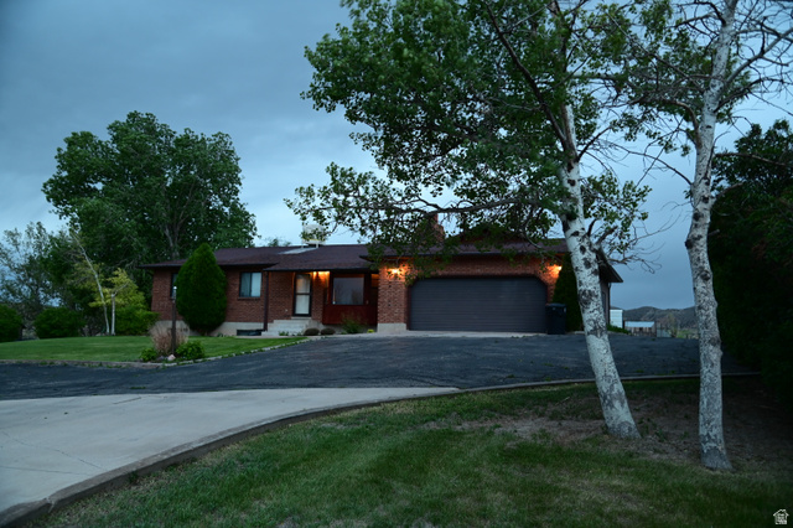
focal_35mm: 32
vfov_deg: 41.1
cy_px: 264
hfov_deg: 58.7
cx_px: 396
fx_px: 704
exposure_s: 1/8
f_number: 4
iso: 640
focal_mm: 32
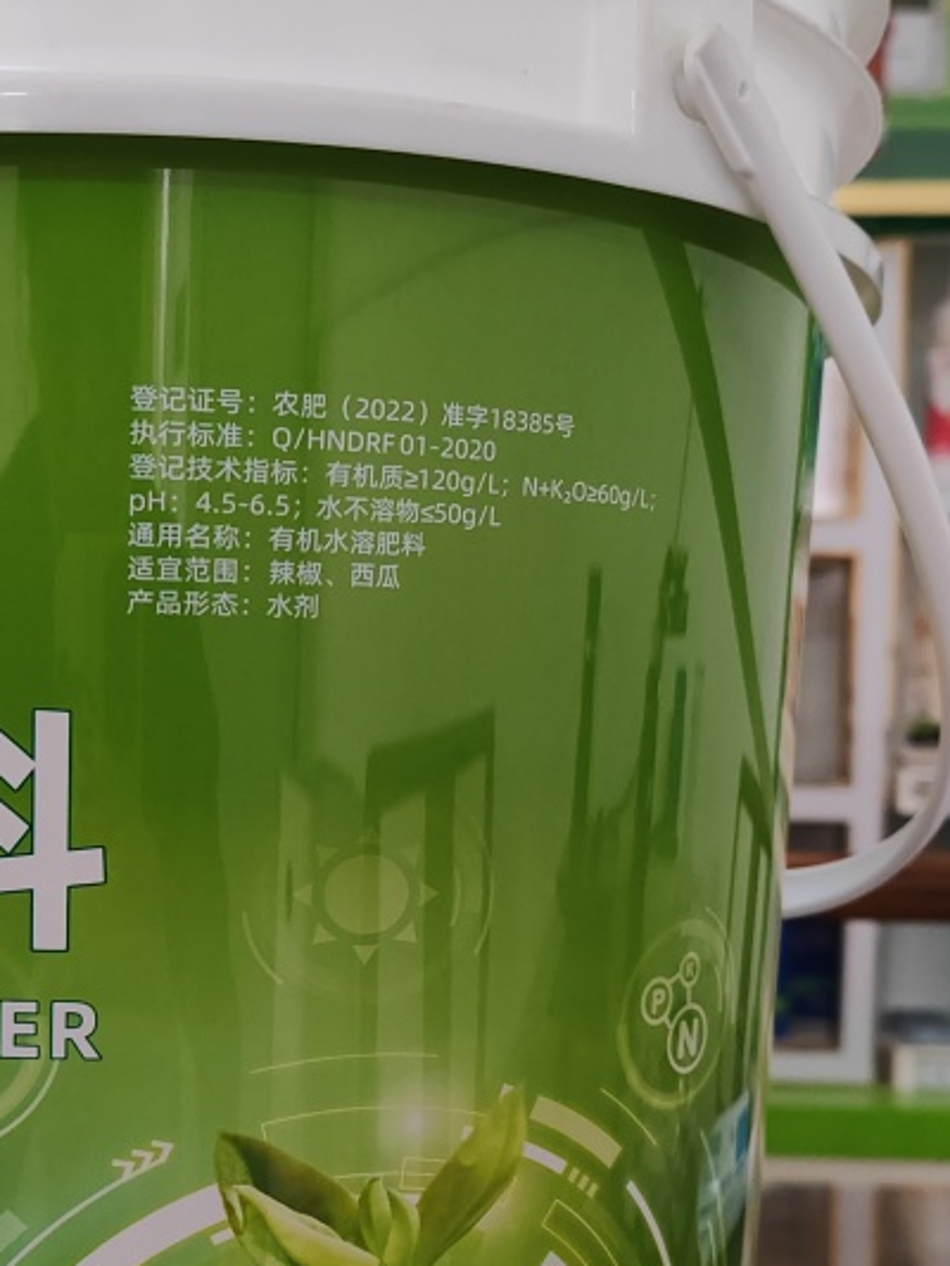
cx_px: 197
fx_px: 1975
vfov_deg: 35.3
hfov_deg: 26.6
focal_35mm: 54
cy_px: 806
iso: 2500
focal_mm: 6.14
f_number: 1.8
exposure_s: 1/100
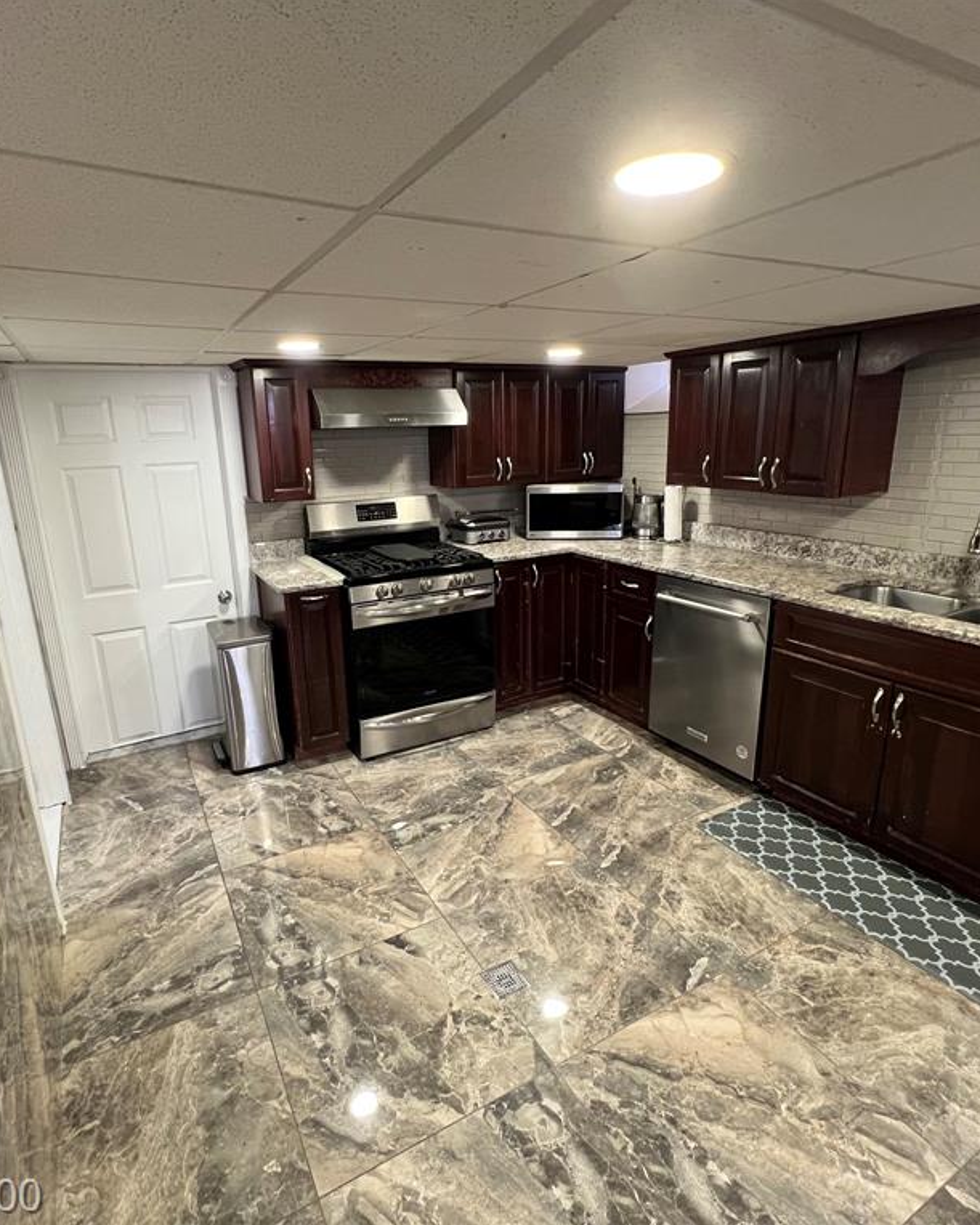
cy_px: 611
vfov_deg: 89.6
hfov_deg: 76.8
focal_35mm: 17
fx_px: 616
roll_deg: +2.8
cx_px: 454
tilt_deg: -15.0
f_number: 1.8
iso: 250
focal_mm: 1.57
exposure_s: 1/60
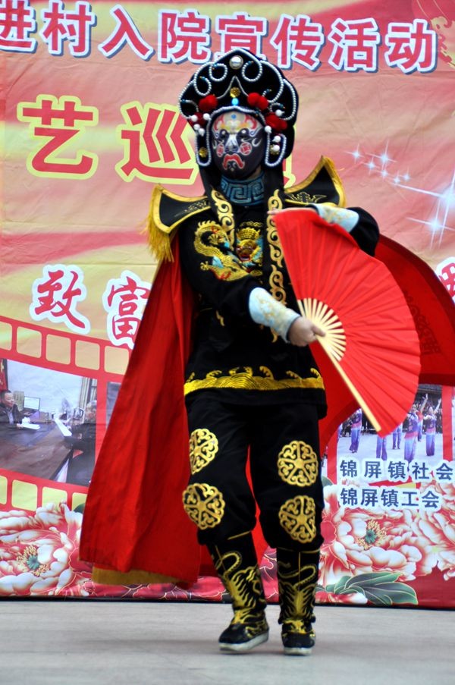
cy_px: 342
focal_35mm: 112
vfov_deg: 18.2
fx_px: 2138
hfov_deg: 12.2
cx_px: 228
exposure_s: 1/320
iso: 200
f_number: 5.6
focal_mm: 75
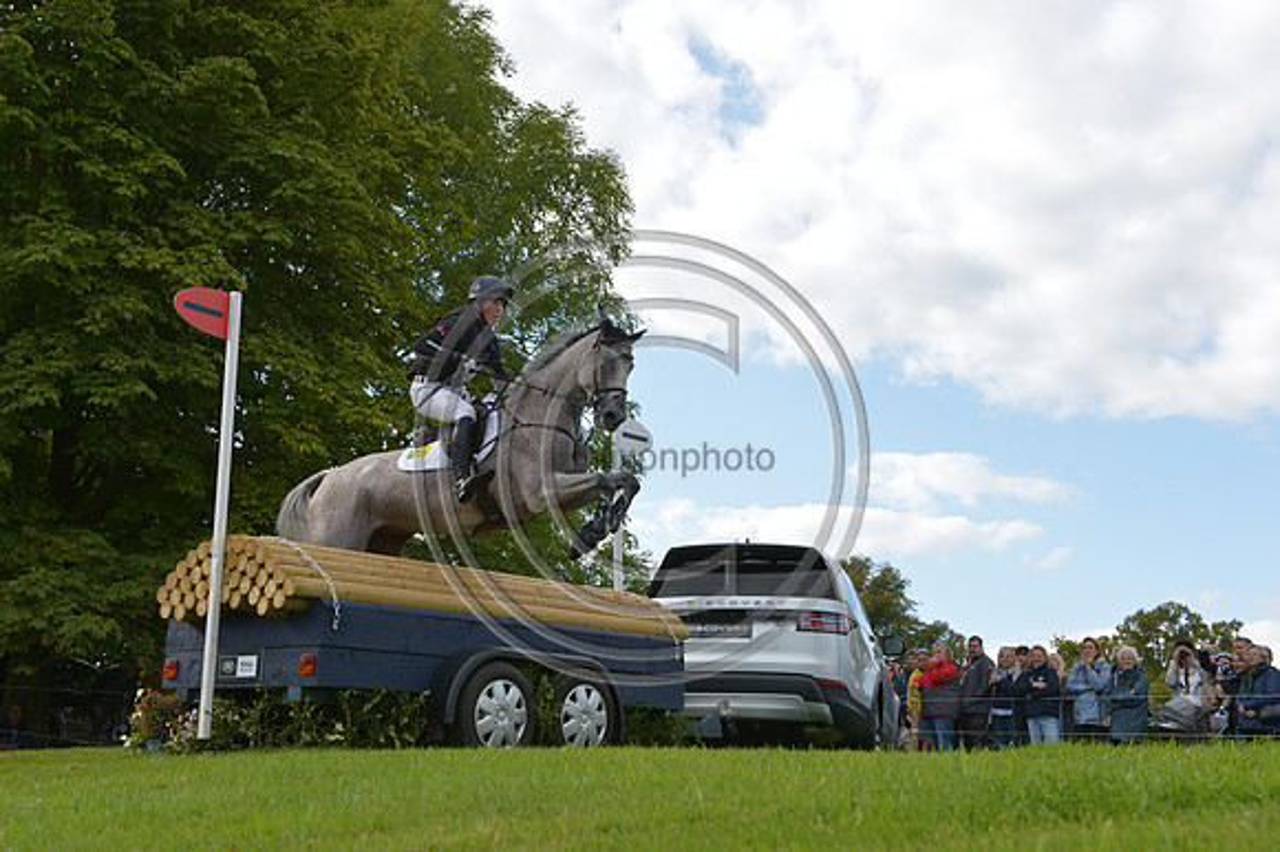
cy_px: 426
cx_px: 640
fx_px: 1777
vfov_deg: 27.0
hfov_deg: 39.6
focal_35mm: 50
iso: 2000
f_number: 11
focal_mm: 50
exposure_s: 1/1600
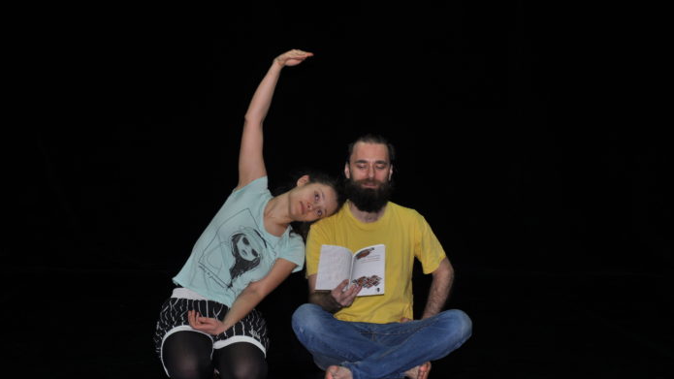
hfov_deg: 26.8
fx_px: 1412
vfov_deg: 15.3
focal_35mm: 79
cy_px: 218
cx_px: 336
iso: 200
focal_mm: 50
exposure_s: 1/60
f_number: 5
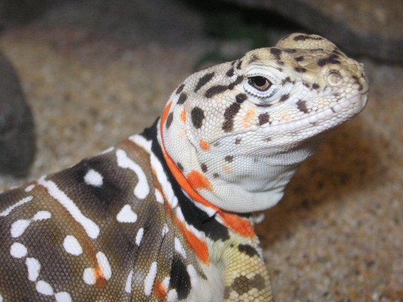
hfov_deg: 23.8
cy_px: 151
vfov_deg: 18.0
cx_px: 202
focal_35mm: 82
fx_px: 955
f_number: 11
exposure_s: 1/90
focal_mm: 13.6
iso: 160
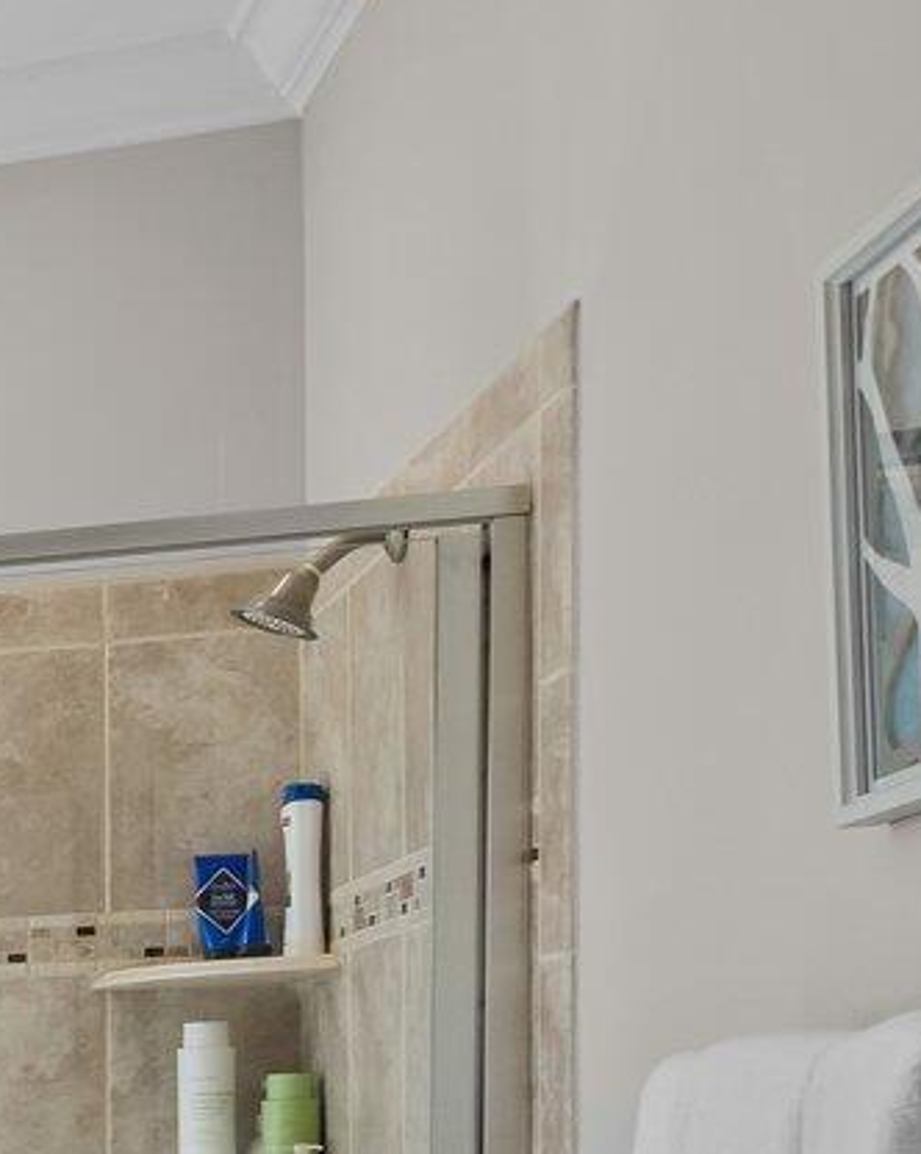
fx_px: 2525
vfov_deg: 24.2
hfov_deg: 12.3
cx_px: -1659
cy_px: 1239
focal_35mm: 74
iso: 400
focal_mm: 16
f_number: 8
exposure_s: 1/15
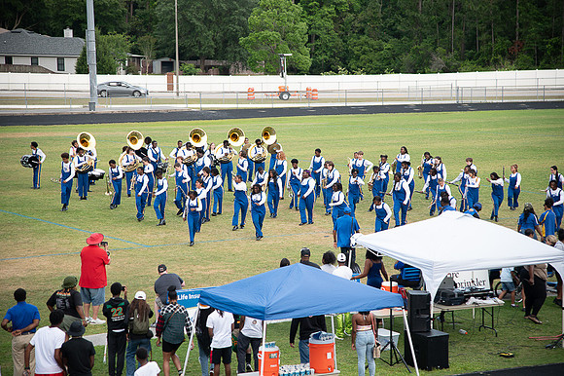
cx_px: 282
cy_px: 188
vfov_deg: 12.4
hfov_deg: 18.6
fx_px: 1722
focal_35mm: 110
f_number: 4
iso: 400
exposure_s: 1/200
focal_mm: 110
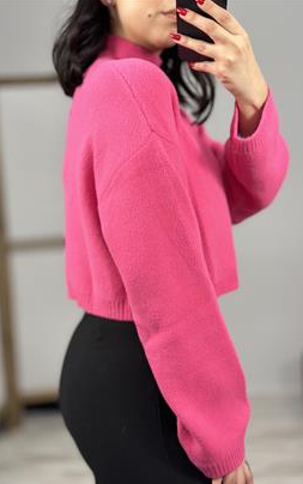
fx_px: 686
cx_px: 133
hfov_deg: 24.9
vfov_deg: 38.8
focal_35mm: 52
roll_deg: +6.0
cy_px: 245
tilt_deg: -30.6
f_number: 1.78
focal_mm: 6.86
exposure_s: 1/100
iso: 100
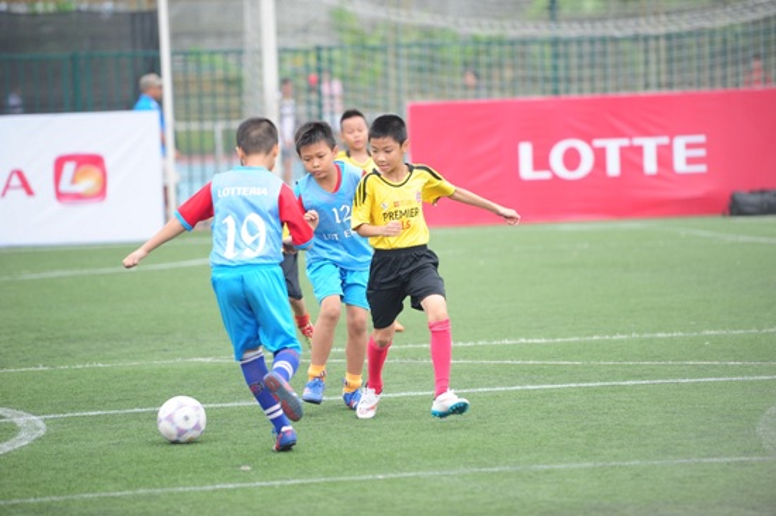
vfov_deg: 6.9
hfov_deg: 10.3
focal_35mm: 200
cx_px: 388
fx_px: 4308
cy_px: 258
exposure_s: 1/400
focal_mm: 200
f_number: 2.8
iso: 250
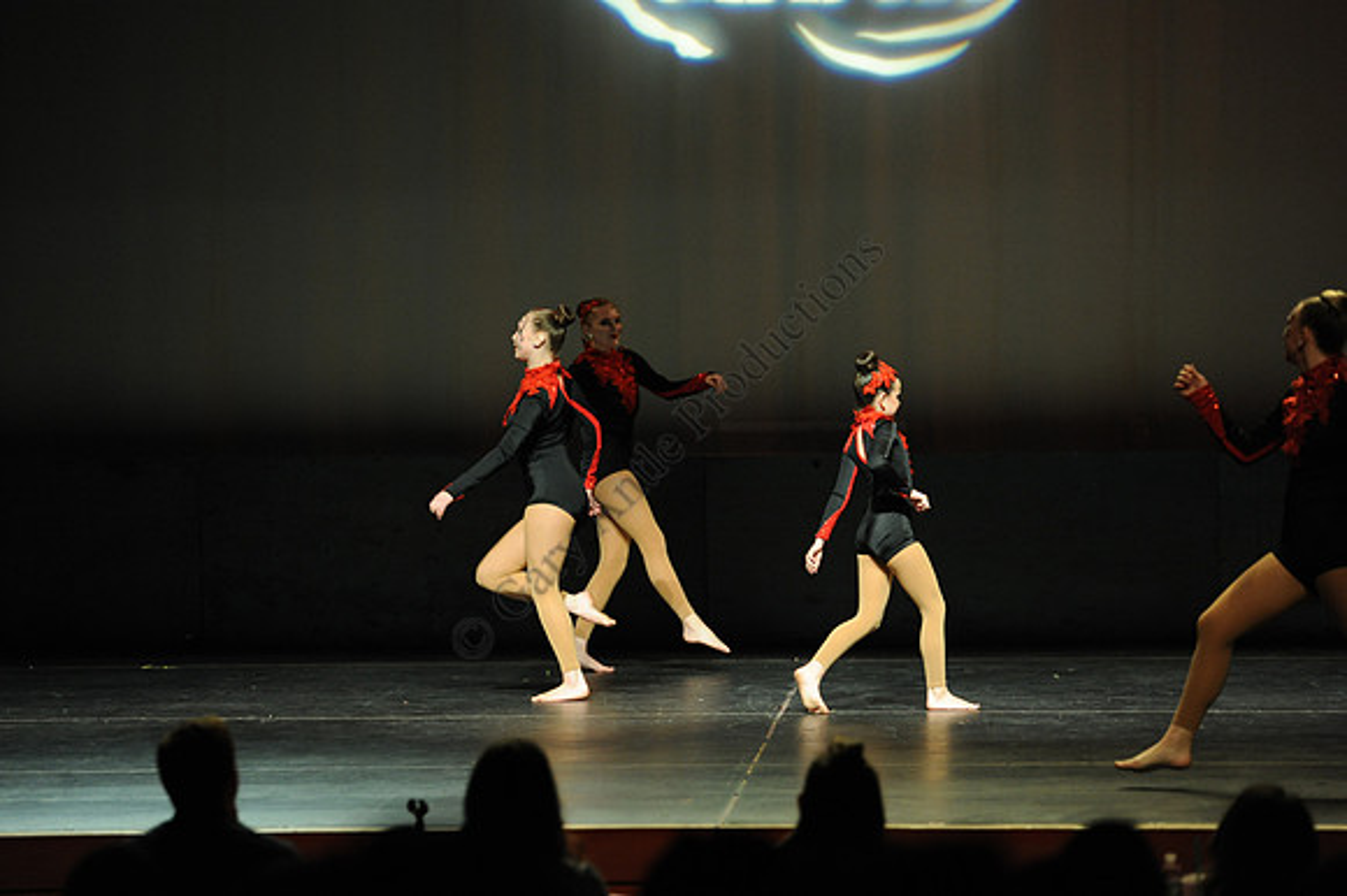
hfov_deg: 14.2
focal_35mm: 145
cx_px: 674
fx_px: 5422
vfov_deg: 9.5
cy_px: 448
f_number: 2.8
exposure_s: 1/400
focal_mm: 145
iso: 2500
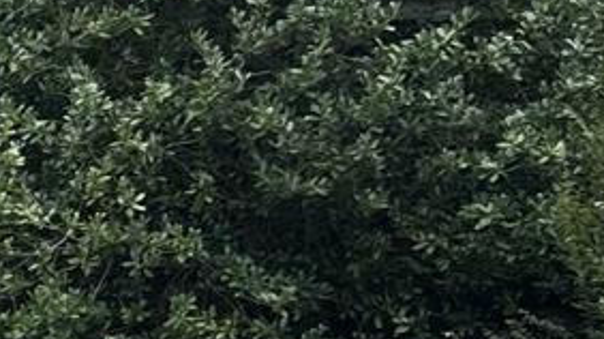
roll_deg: -0.1
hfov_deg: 9.5
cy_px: 363
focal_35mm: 206
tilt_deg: +1.7
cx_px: -777
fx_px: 3296
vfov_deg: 5.9
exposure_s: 1/185
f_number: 1.5
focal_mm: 5.7
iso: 40
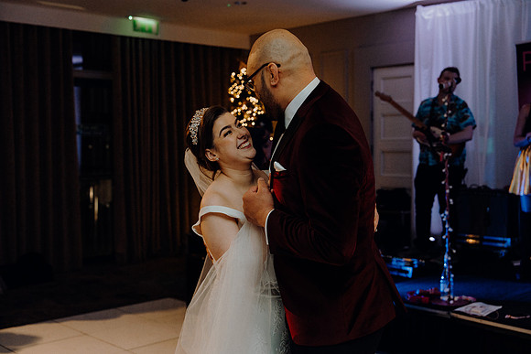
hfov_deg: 41.9
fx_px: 693
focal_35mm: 47
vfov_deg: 28.7
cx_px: 266
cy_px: 177
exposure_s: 1/160
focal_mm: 47
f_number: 3.5
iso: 2500
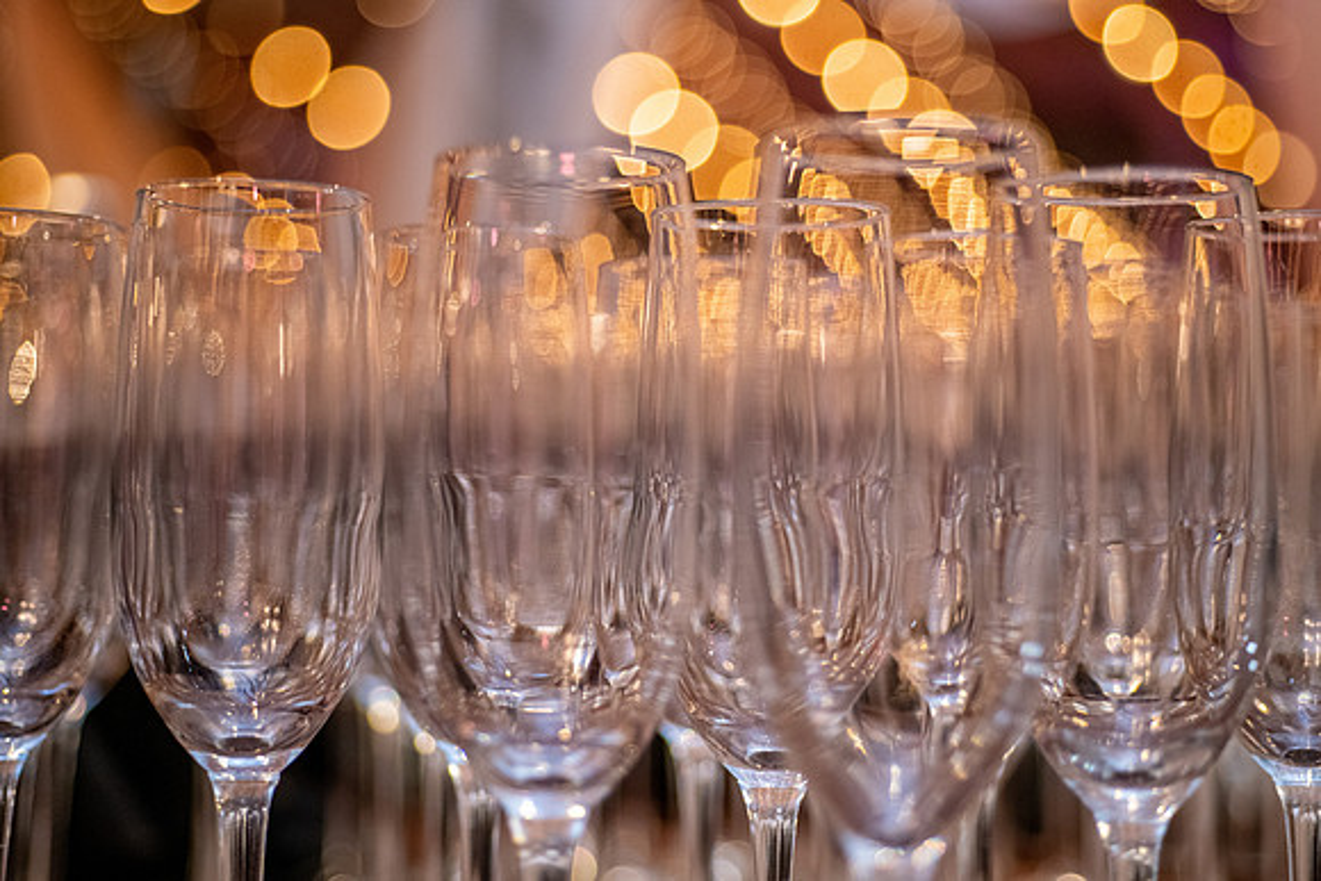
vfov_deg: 21.8
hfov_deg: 32.1
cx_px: 660
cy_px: 440
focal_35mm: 62
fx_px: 2292
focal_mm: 60
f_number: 3.2
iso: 2000
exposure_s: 1/200
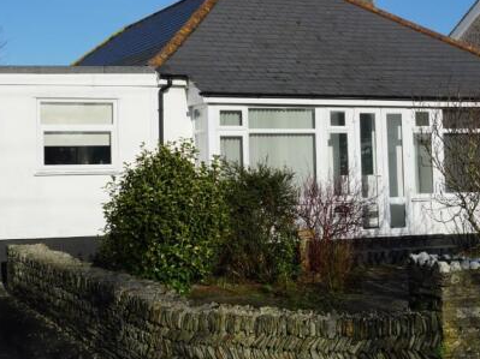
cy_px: 103
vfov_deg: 20.6
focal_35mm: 71
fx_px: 984
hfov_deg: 27.4
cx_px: 209
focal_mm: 30
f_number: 11
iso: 100
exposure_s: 1/250
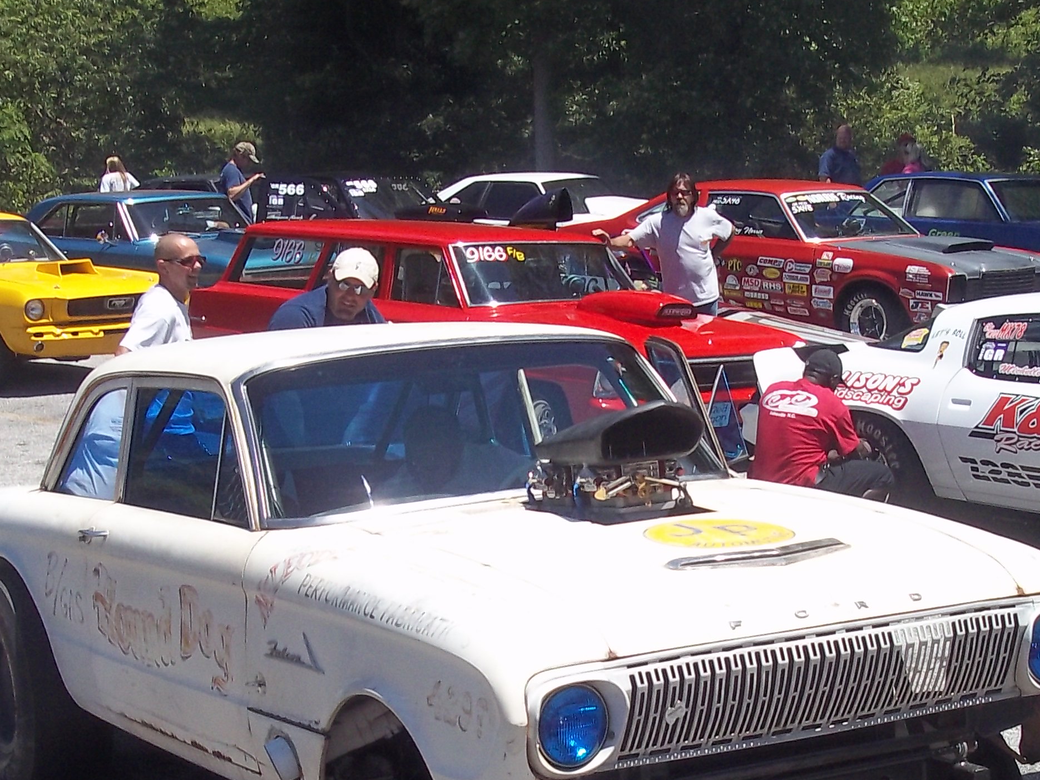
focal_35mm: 77
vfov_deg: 19.0
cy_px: 578
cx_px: 543
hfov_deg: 25.3
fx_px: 2314
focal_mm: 6.5
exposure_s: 1/200
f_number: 8
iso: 80
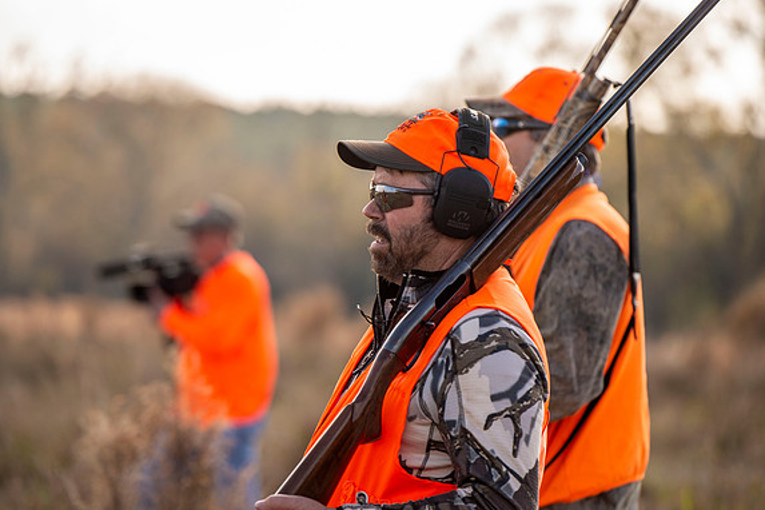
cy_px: 255
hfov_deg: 11.3
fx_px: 3867
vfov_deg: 7.5
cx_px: 382
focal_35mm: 182
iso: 200
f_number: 4
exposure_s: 1/1000
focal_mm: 180
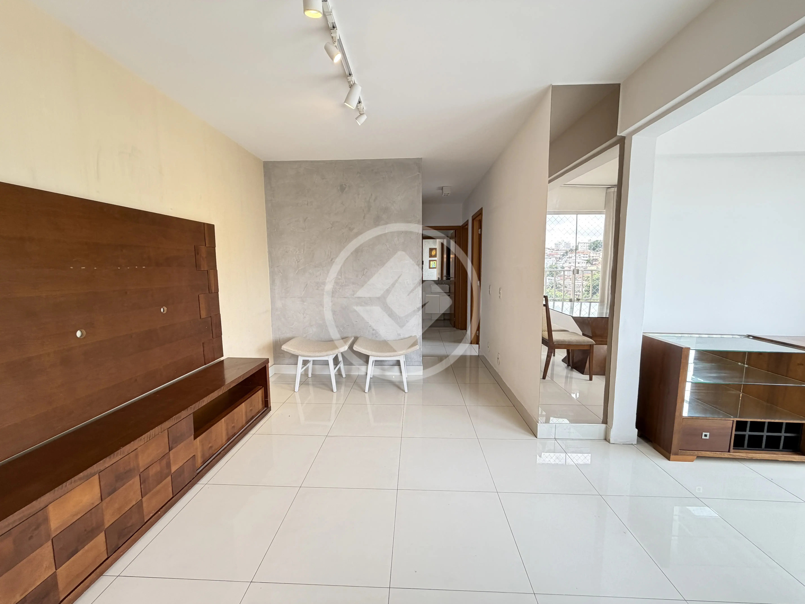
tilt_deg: -6.4
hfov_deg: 102.1
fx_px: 326
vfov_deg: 85.7
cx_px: 402
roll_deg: +1.5
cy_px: 302
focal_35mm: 14
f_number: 2.2
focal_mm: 2.22
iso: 200
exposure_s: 1/120
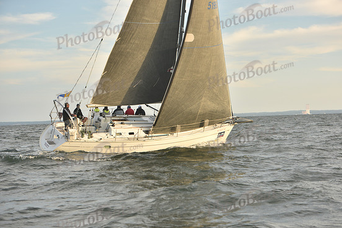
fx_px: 855
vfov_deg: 15.2
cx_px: 175
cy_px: 114
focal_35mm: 90
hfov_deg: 22.6
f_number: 4.5
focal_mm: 86
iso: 250
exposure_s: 1/640
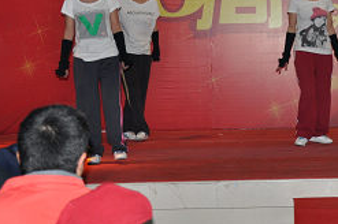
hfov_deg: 22.1
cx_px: 281
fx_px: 853
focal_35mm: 91
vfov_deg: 14.8
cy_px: 10
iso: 800
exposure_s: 1/60
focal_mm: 30
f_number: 4.2
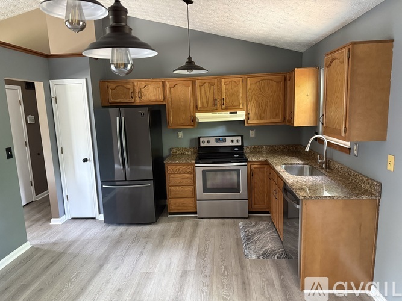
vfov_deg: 56.8
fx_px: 279
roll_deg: +2.4
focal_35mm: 24
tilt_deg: -9.8
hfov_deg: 71.6
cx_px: 201
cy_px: 150
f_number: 1.78
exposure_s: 1/60
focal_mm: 6.76
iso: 800
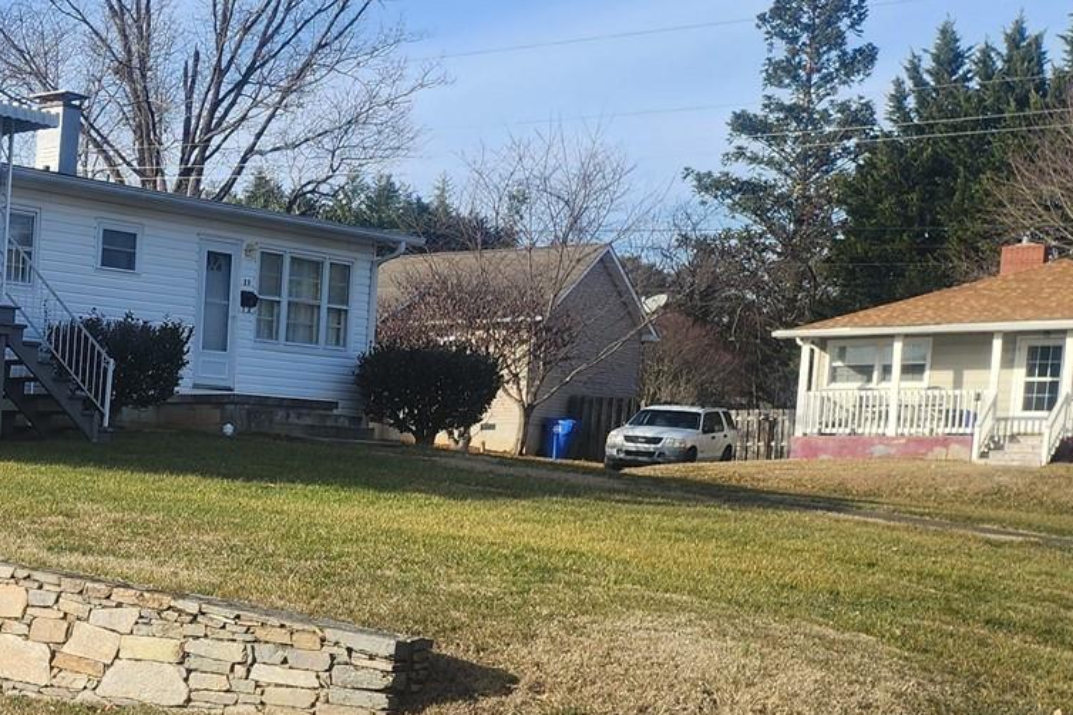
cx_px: -374
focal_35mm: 65
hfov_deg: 25.8
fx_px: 1936
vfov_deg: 20.6
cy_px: 614
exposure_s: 1/518
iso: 12
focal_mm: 6.4
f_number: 1.8
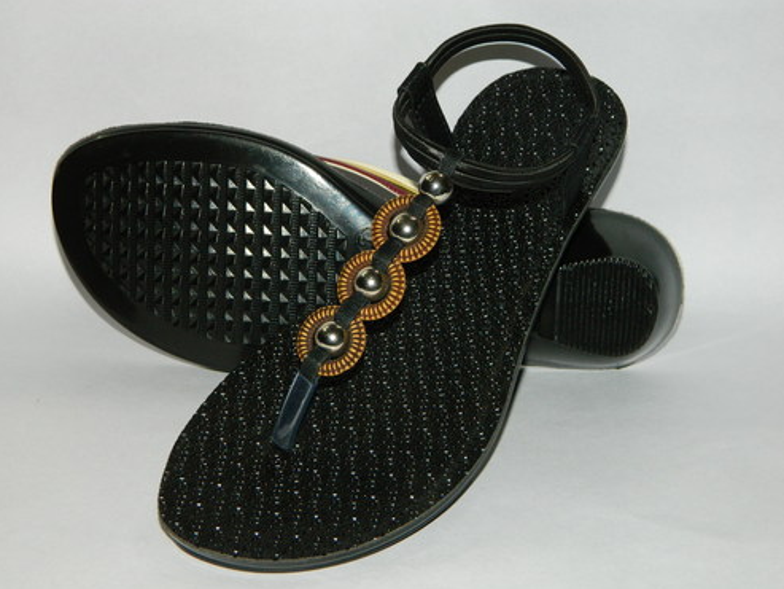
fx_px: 1608
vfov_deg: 20.7
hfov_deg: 27.4
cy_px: 297
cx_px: 391
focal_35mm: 71
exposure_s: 1/50
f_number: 4
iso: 200
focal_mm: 12.6
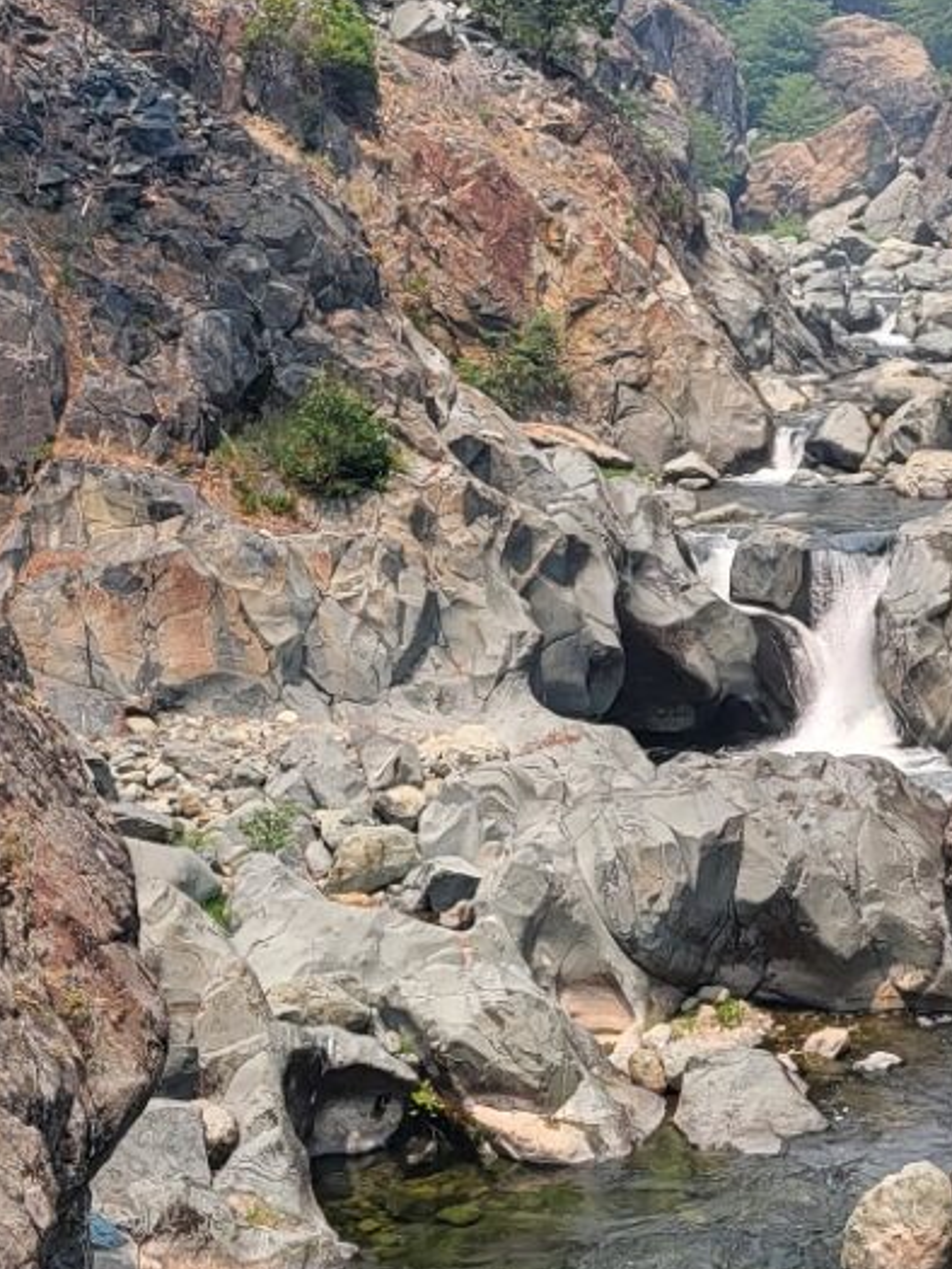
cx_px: 440
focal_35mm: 76
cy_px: 706
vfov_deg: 25.6
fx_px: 2786
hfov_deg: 19.4
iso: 40
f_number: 1.8
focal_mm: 5.4
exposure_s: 1/1111
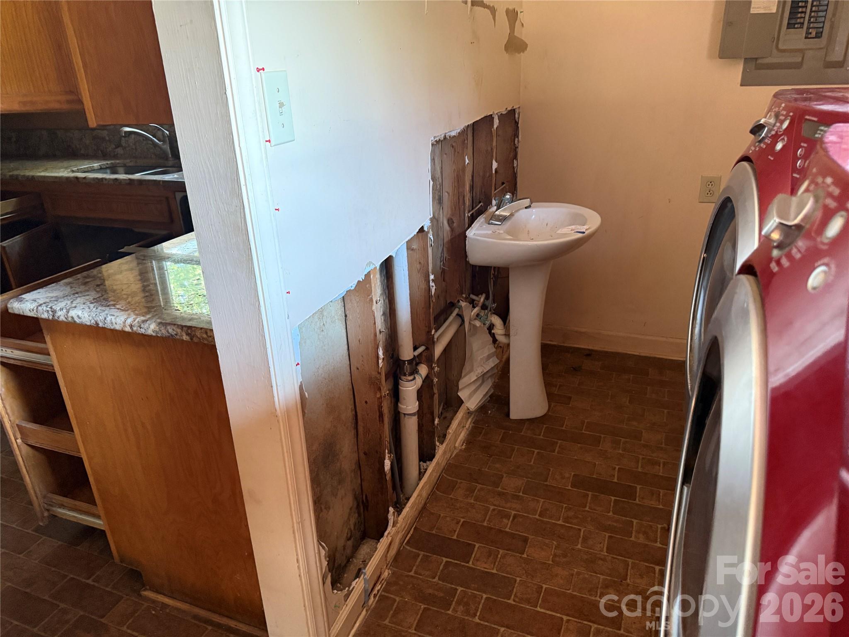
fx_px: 589
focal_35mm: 24
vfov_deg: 56.8
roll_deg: +2.3
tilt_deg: -22.8
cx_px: 424
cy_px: 318
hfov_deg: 71.6
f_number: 1.78
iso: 640
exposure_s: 1/60
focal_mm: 6.76
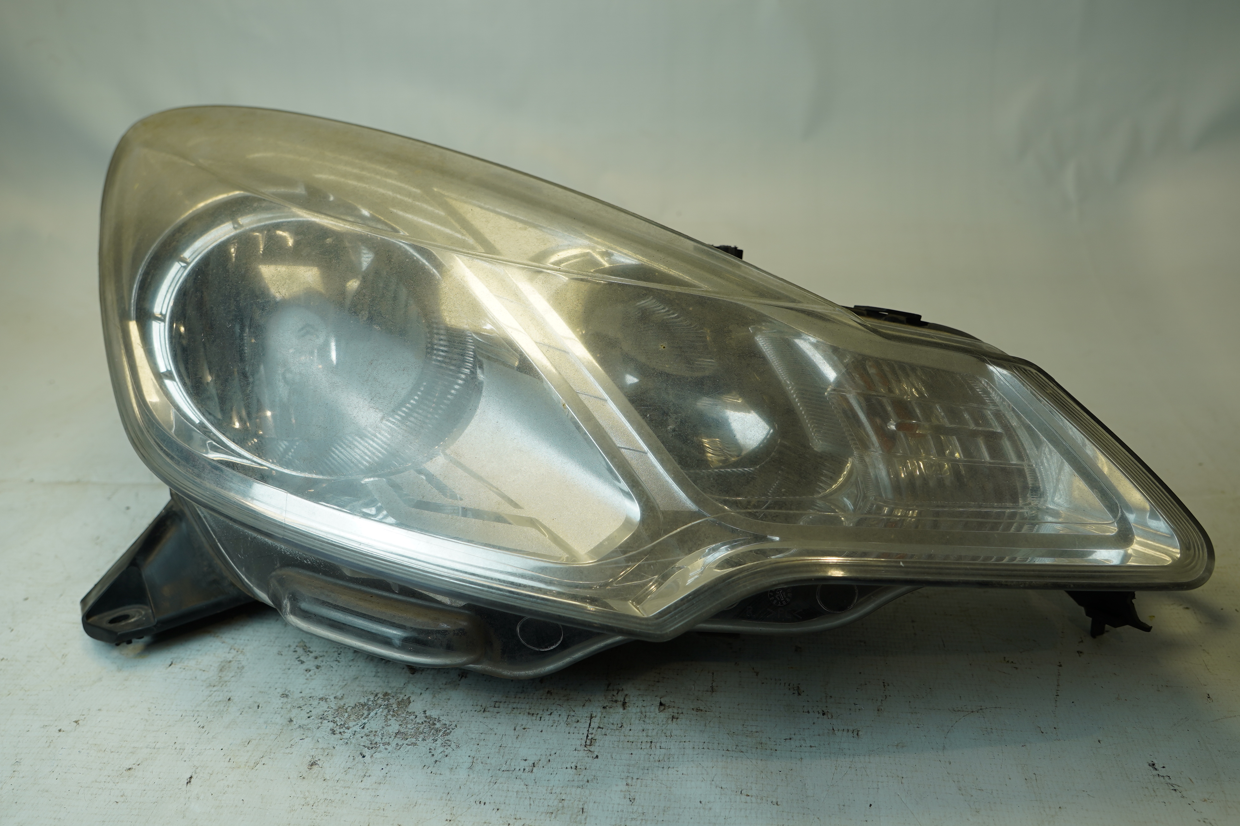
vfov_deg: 43.6
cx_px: 620
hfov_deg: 61.9
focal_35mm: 30
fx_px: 1033
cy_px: 413
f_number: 4
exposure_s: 1/100
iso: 100
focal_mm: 20
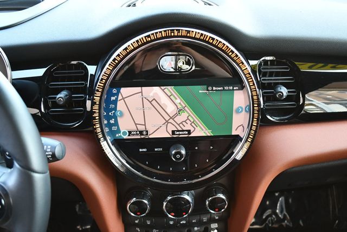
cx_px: 174
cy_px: 116
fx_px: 347
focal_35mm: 36
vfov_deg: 36.9
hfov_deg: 53.1
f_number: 3.5
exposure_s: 1/125
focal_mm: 18
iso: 1100
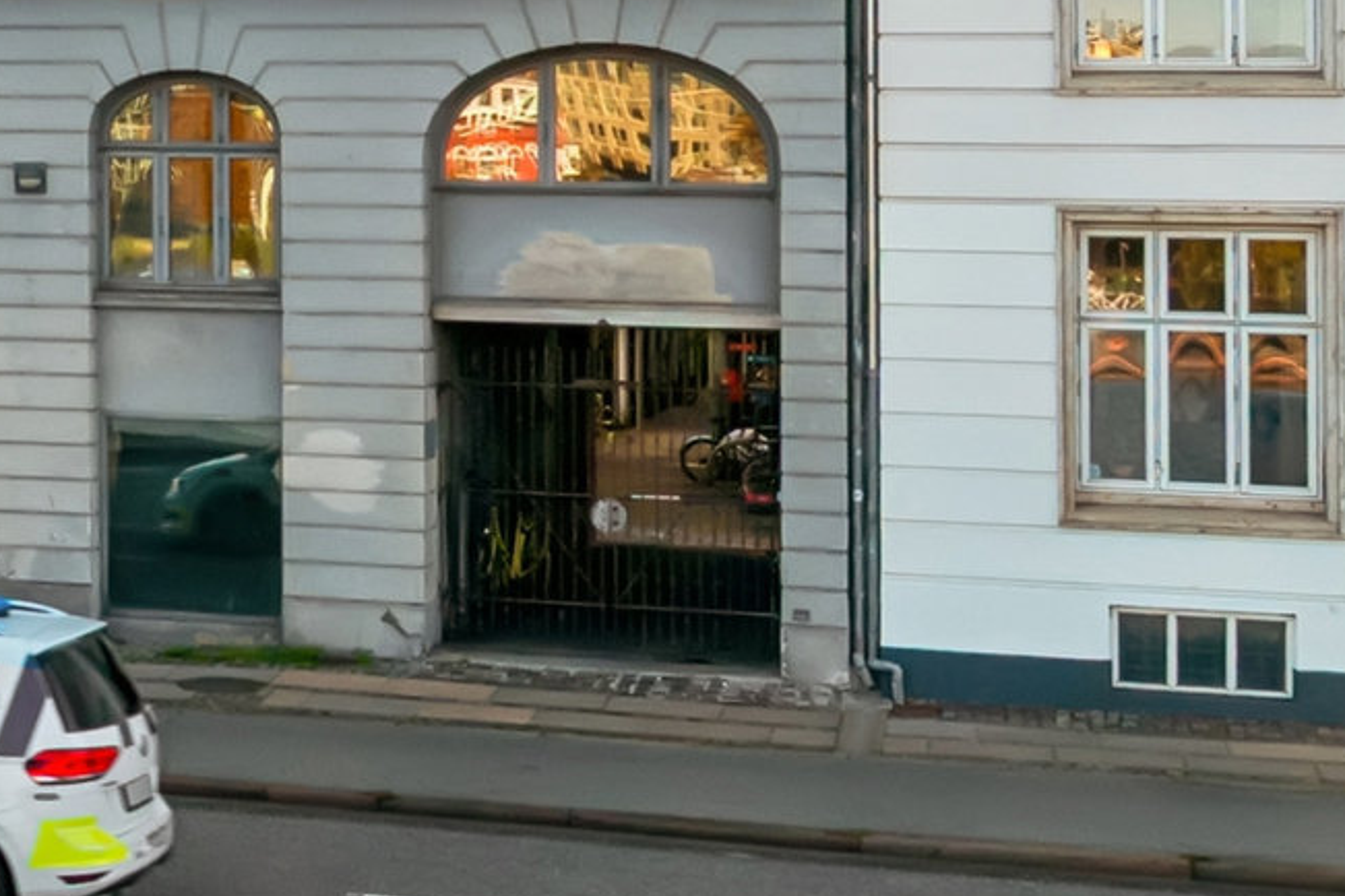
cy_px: -578
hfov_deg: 22.5
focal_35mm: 83
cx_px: -285
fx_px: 3101
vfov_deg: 14.9
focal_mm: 12
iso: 200
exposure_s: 1/250
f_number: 10
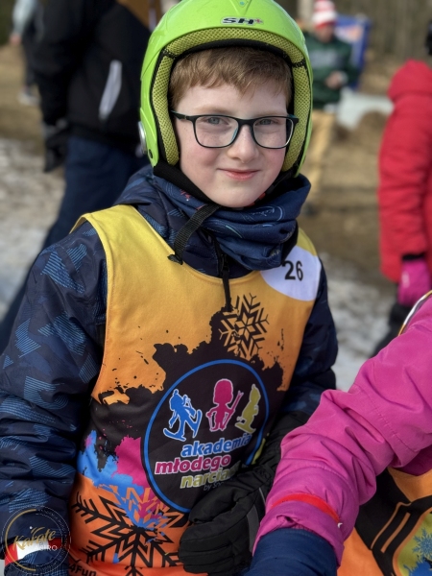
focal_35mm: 48
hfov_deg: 30.3
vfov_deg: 39.7
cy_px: 288
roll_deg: -3.6
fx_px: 799
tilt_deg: -13.6
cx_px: 216
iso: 64
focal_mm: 6.86
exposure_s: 1/1560
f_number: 1.78
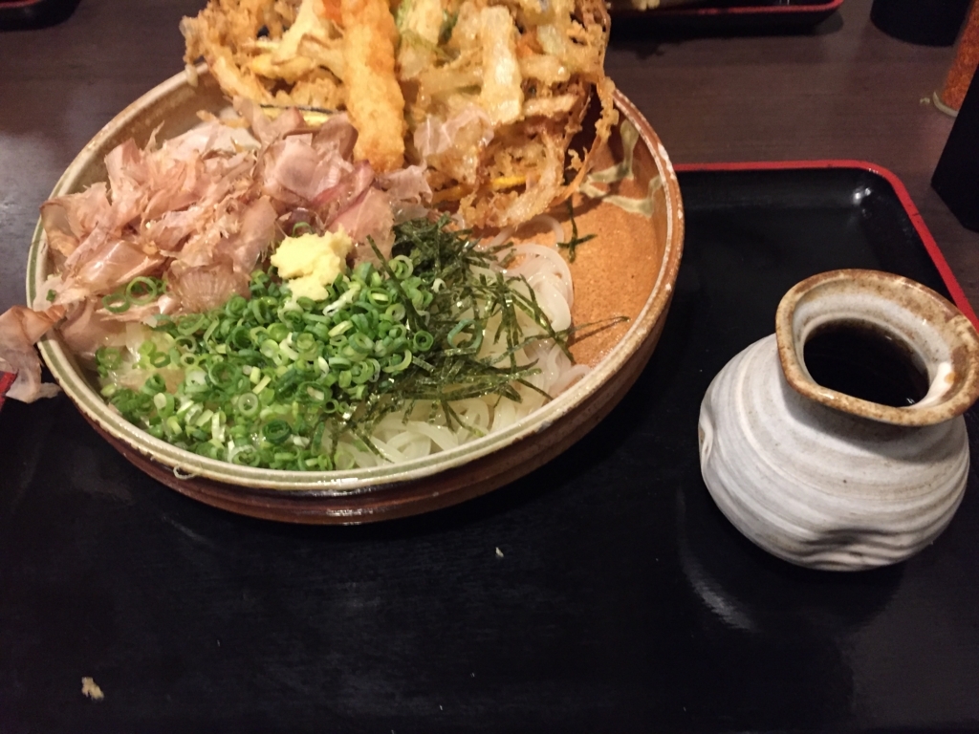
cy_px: 367
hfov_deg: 61.7
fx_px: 820
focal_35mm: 29
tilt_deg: -47.3
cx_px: 490
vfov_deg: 48.2
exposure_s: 1/15
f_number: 2.2
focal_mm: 4.15
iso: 250
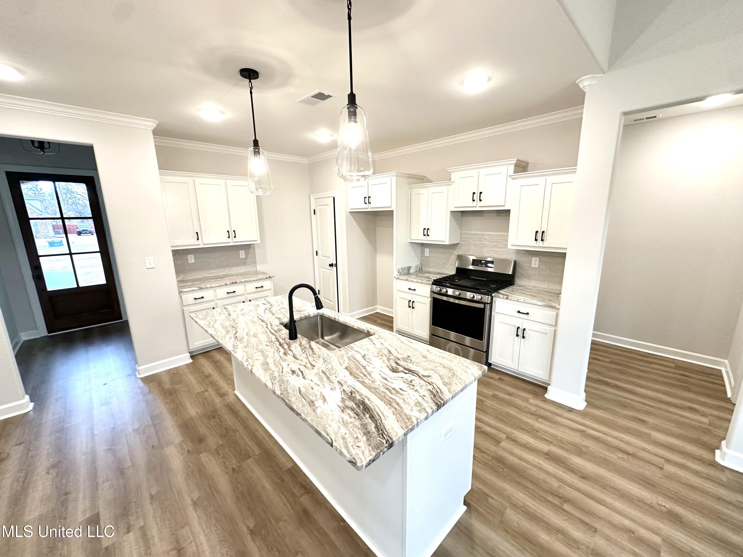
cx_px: 372
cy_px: 278
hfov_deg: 102.1
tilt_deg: -12.5
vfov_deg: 85.7
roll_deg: +0.3
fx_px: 300
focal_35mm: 14
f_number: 2.2
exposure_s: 1/120
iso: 200
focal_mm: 2.22
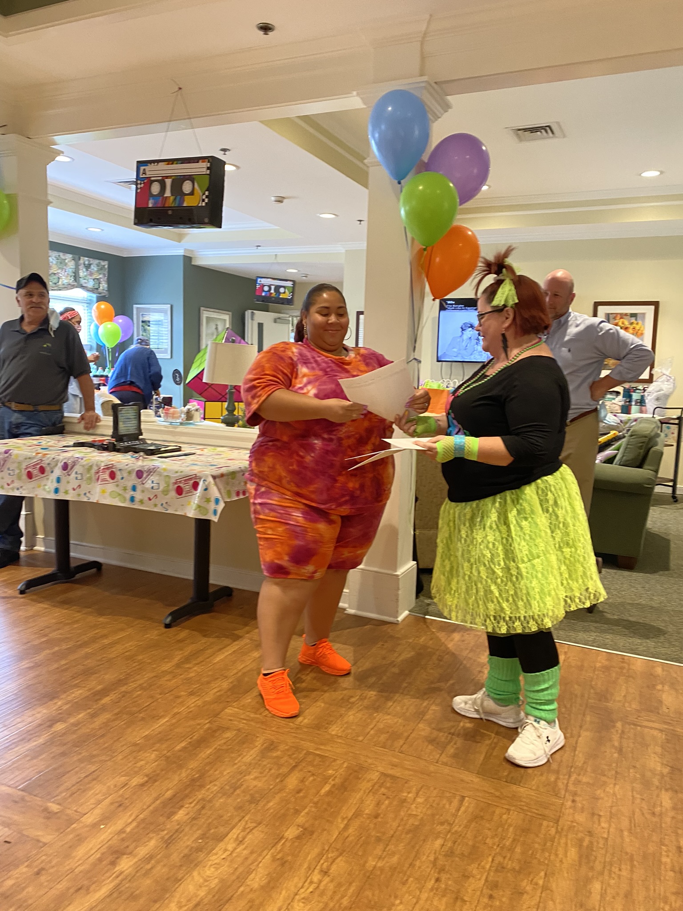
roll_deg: -2.0
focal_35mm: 26
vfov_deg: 67.3
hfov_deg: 53.1
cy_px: 456
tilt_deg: -5.5
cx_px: 342
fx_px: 684
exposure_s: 1/50
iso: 200
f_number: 1.8
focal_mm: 4.25
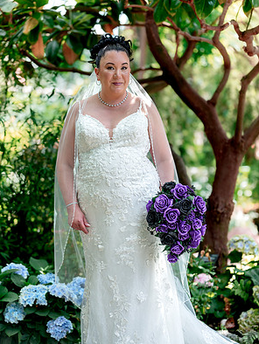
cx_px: 129
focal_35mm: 90
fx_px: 897
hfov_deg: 16.4
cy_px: 171
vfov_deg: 21.8
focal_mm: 82
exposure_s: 1/1000
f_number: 2
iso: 320
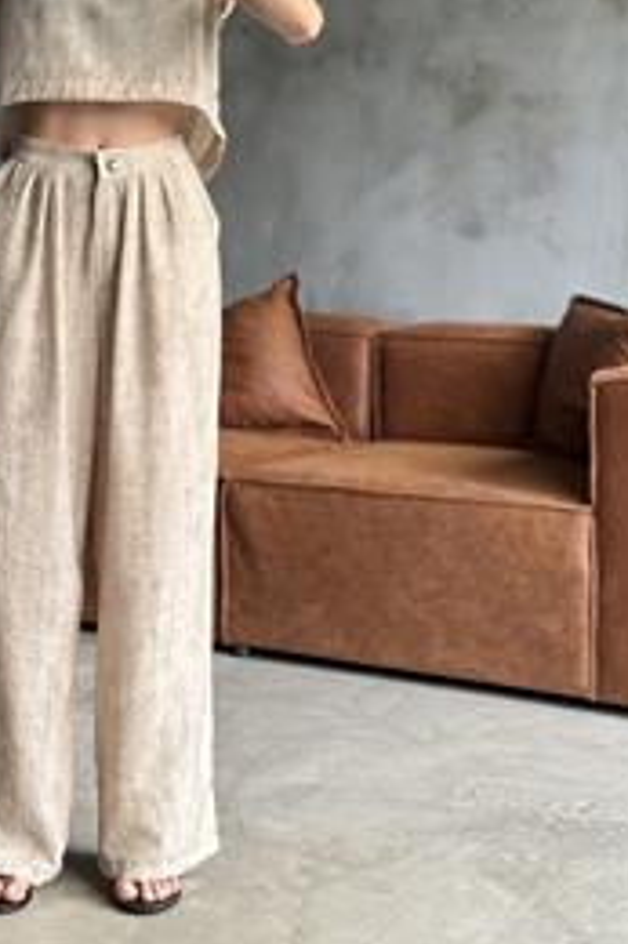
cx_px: 69
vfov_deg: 24.4
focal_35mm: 82
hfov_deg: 16.4
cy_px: 182
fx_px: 2148
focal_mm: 6.76
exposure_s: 1/77
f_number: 1.78
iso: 160
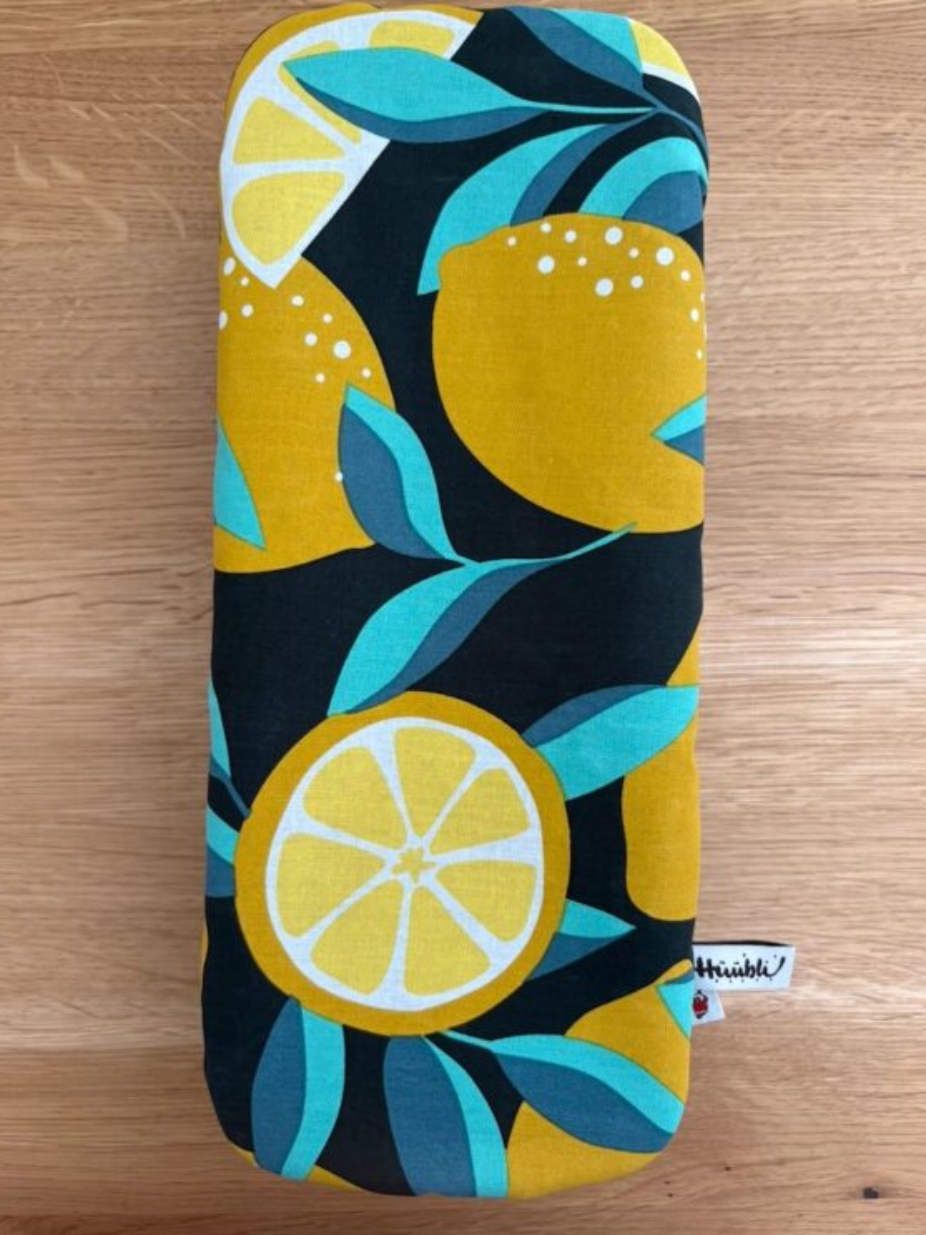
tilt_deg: -87.2
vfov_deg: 63.5
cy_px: 612
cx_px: 477
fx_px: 999
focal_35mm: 28
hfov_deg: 49.7
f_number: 1.6
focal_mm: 5.96
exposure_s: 1/60
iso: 160
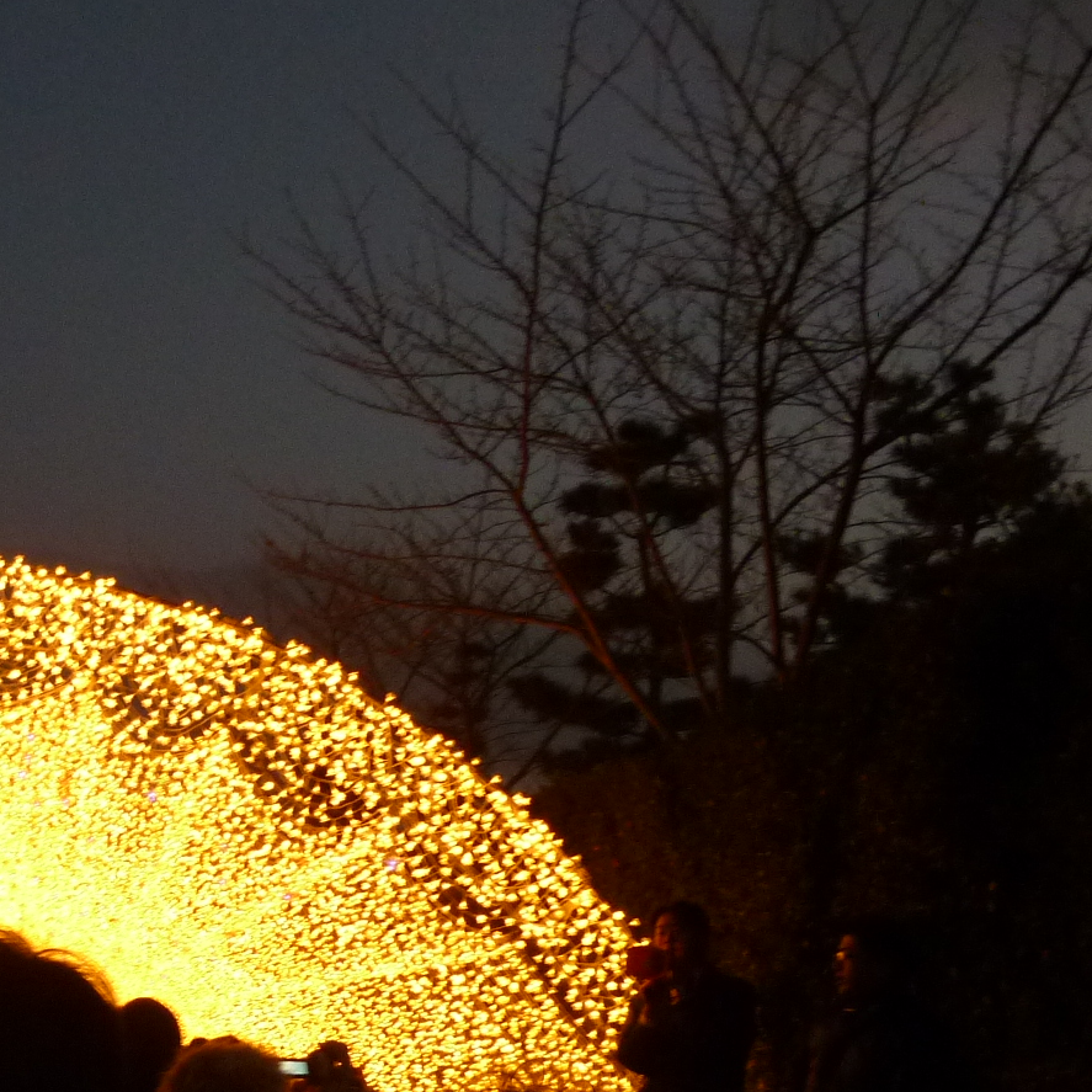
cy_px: 843
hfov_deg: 30.5
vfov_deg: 32.6
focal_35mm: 51
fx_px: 1820
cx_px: -54
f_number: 3.3
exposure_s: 1/30
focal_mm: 4.1
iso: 250
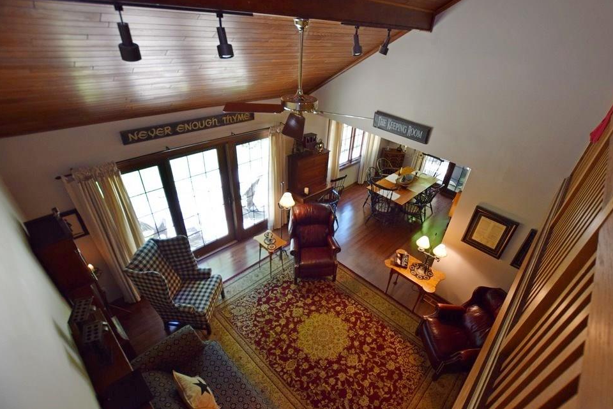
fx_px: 273
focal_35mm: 16
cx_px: 324
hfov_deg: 96.6
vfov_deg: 73.7
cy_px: 216
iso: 400
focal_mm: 10
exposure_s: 1/80
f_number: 4
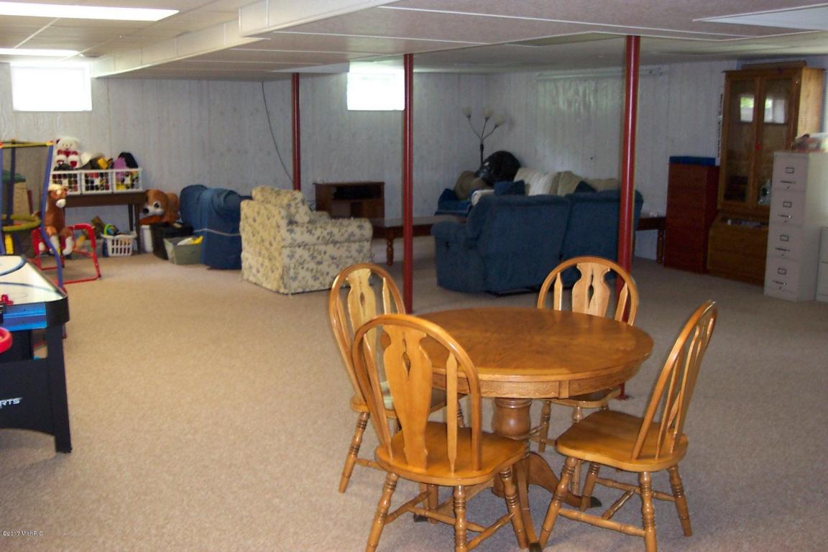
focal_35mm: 38
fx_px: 874
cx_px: 414
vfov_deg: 35.1
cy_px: 276
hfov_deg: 50.7
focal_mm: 8
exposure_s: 1/20
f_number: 2.8
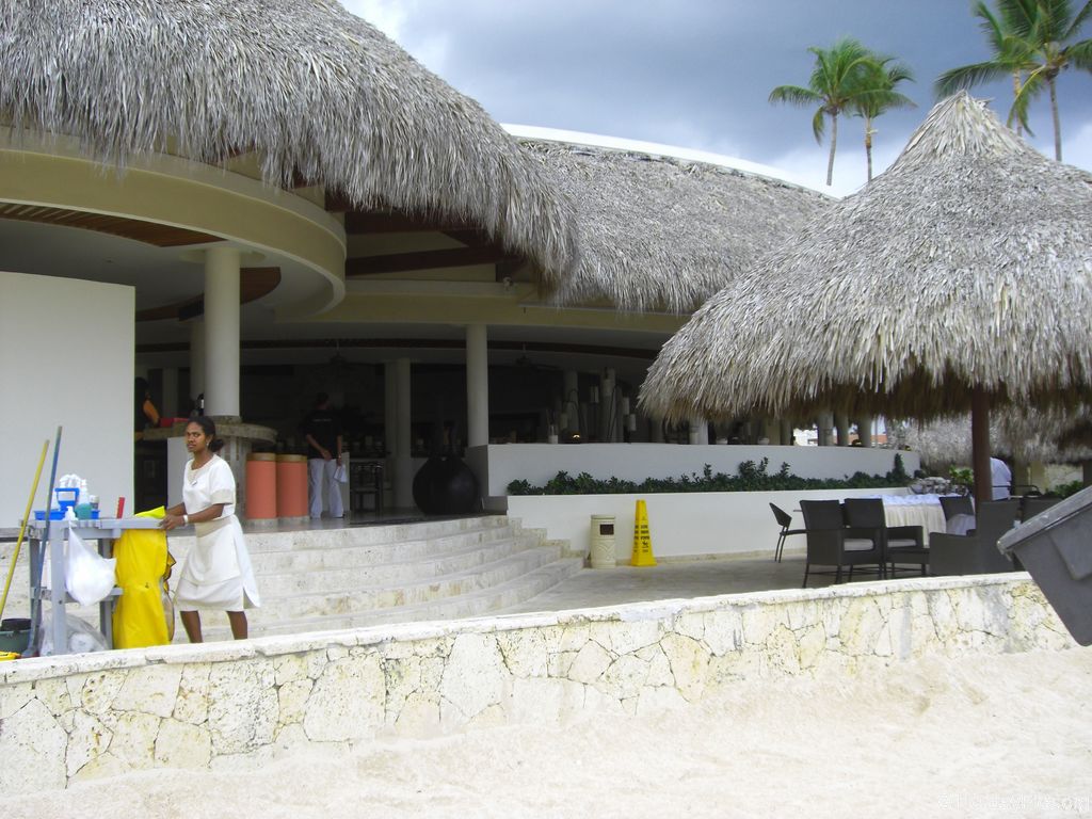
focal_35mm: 38
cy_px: 410
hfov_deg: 49.0
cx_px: 546
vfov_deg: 37.7
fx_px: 1199
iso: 64
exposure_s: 1/400
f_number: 2.7
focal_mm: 6.2
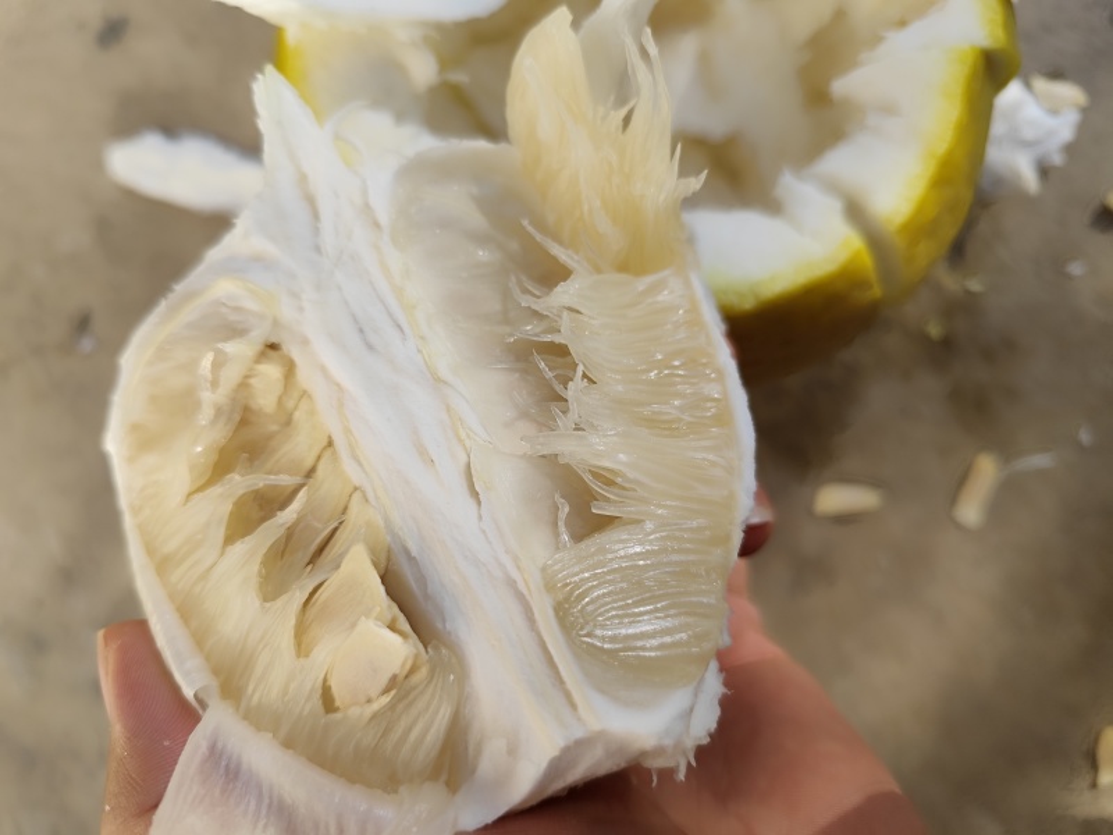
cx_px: 556
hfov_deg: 73.9
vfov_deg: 58.9
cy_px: 418
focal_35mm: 23
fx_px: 740
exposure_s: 1/310
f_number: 1.65
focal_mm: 6.14
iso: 50
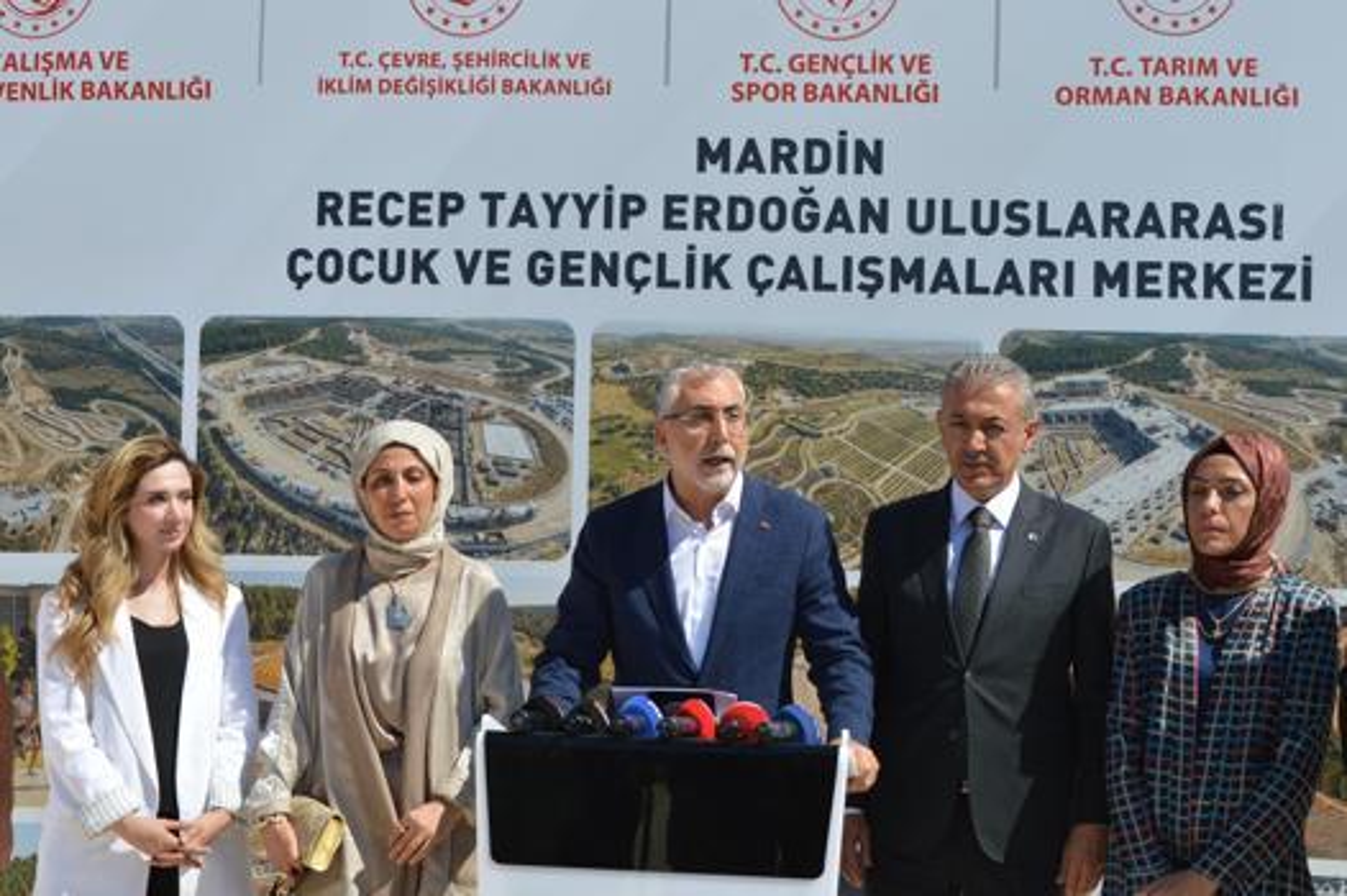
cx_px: 674
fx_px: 2580
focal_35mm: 69
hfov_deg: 29.3
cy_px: 448
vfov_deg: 19.7
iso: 100
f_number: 8
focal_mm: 46
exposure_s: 1/250
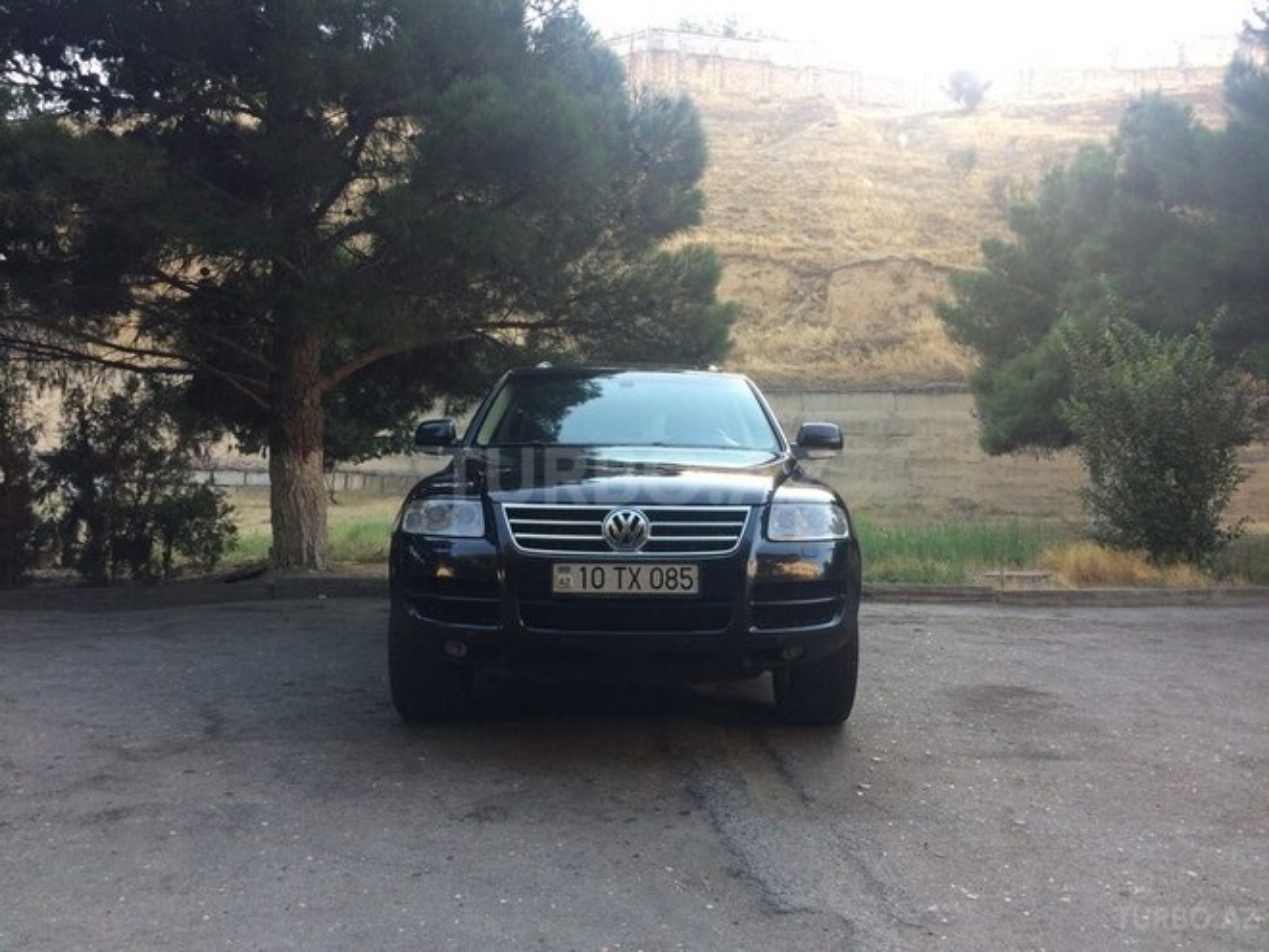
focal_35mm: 29
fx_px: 1063
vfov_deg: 48.2
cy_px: 476
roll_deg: -1.2
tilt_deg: -0.2
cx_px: 634
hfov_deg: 61.7
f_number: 2.2
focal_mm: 4.15
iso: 32
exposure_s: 1/130
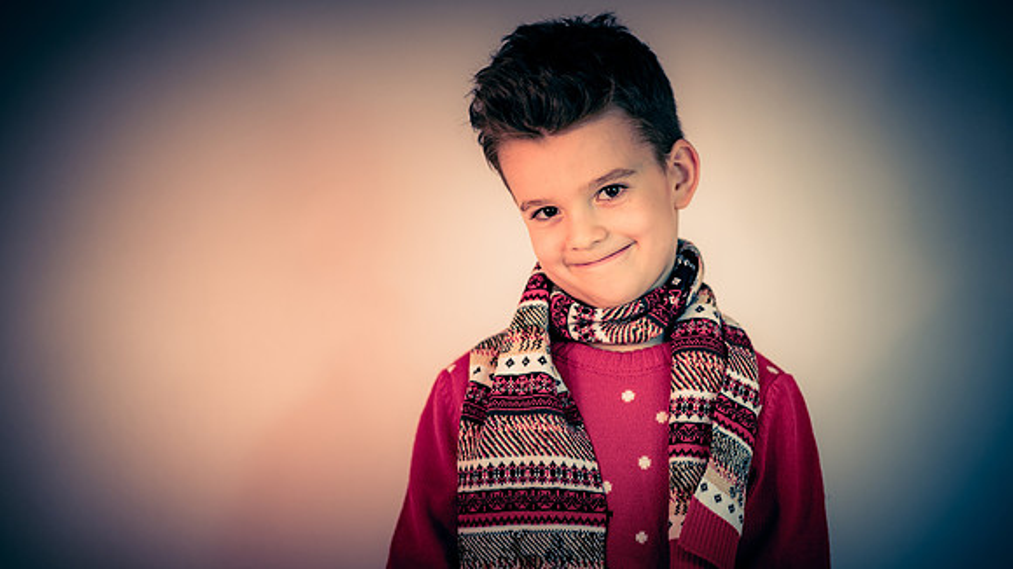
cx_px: 506
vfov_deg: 13.6
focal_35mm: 89
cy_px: 232
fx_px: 2391
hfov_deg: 23.9
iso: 100
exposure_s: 1/80
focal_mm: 85
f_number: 1.8
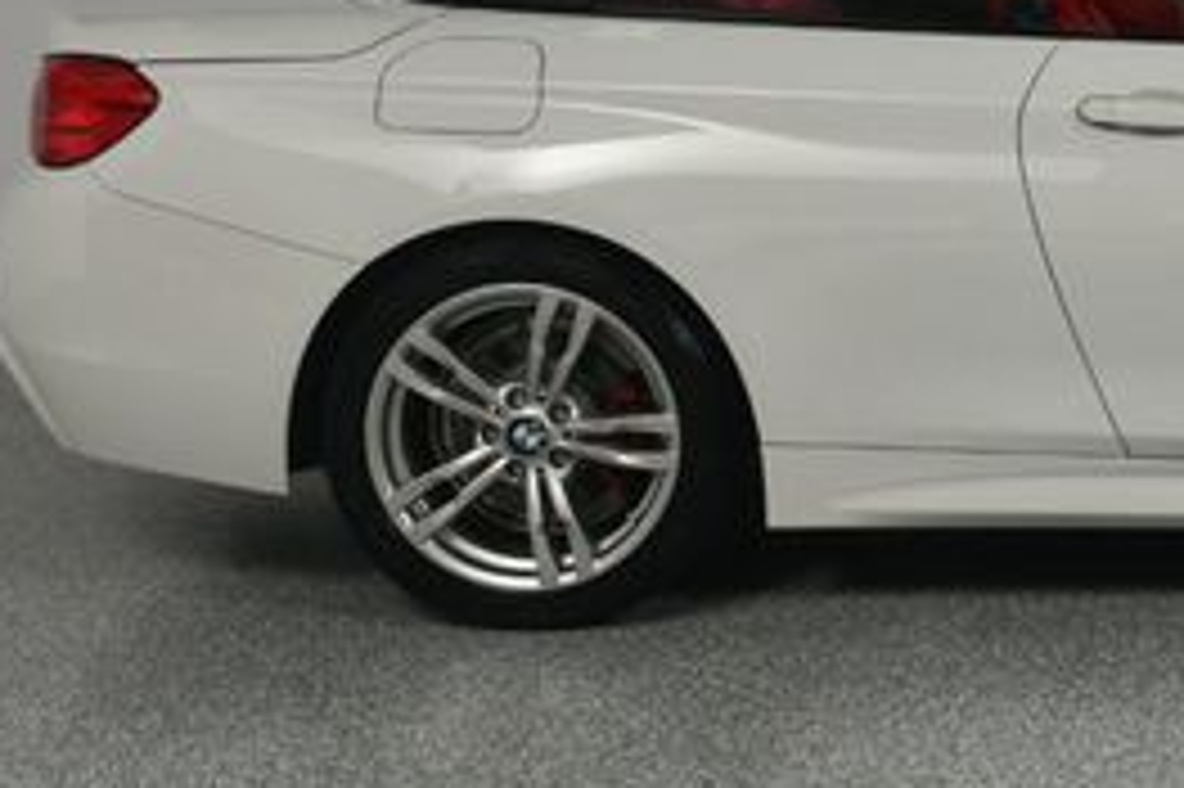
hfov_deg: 25.8
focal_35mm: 73
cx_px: 1274
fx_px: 2399
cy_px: 212
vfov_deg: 18.5
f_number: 13
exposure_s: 1/160
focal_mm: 20
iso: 100
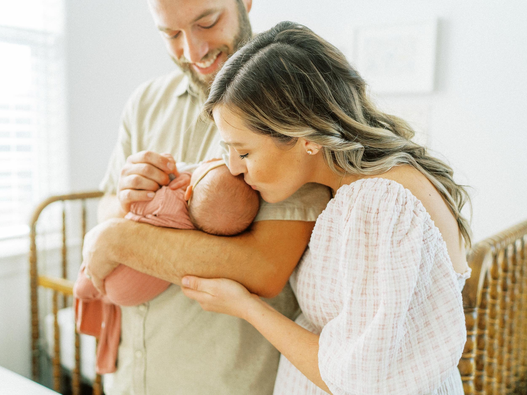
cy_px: 198
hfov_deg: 49.0
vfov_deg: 37.9
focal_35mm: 38
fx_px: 576
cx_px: 231
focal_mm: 35
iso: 1000
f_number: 2
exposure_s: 1/1250
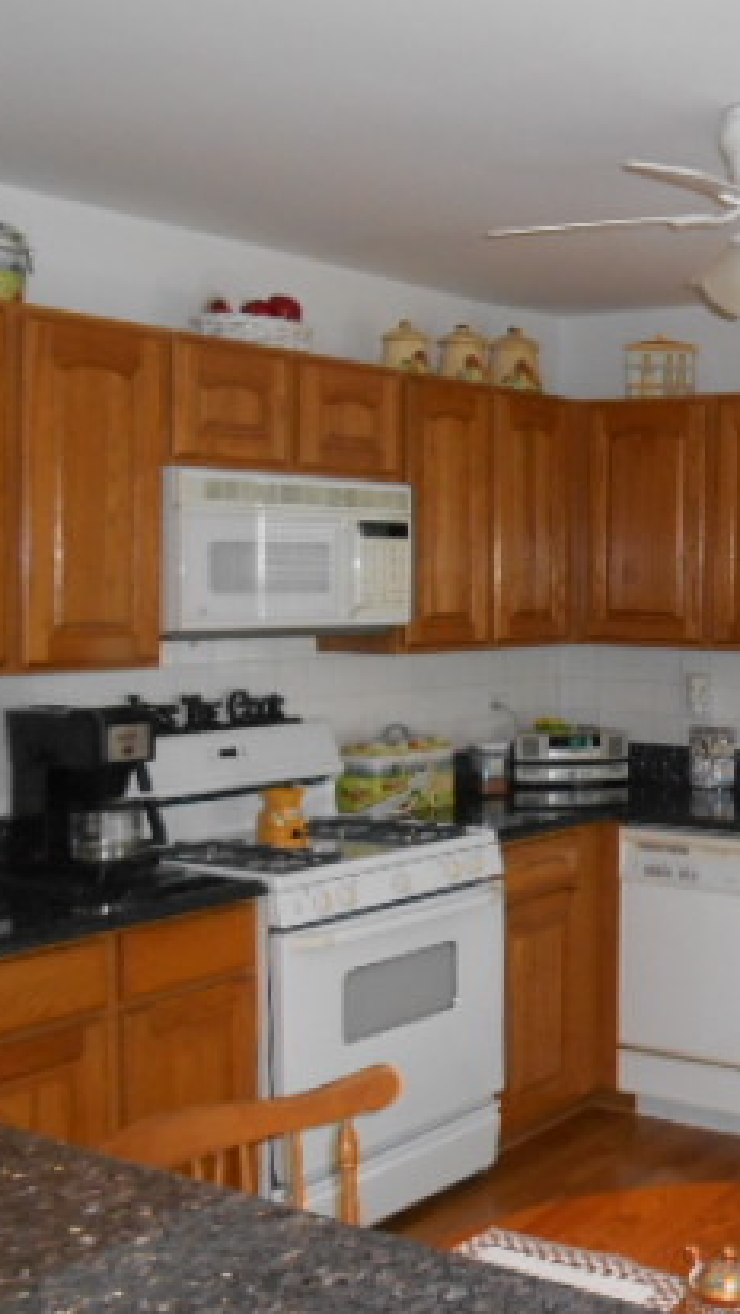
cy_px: 635
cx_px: 769
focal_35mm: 44
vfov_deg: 46.4
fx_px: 1534
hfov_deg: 25.5
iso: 320
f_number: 3.4
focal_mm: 4.7
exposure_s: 1/25
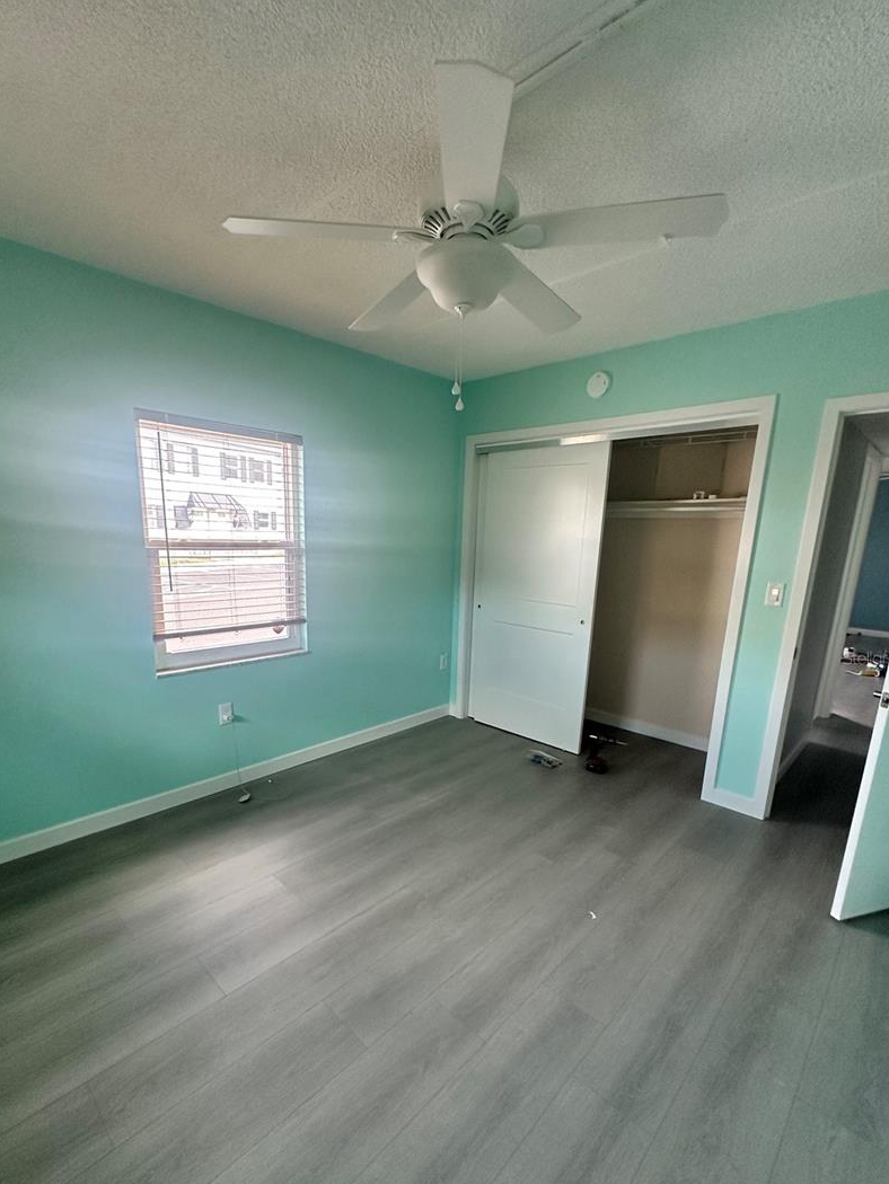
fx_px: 548
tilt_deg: -13.3
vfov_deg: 94.1
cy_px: 657
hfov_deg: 78.0
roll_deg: -2.9
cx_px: 415
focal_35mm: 16
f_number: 2.2
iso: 250
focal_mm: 2.22
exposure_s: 1/99
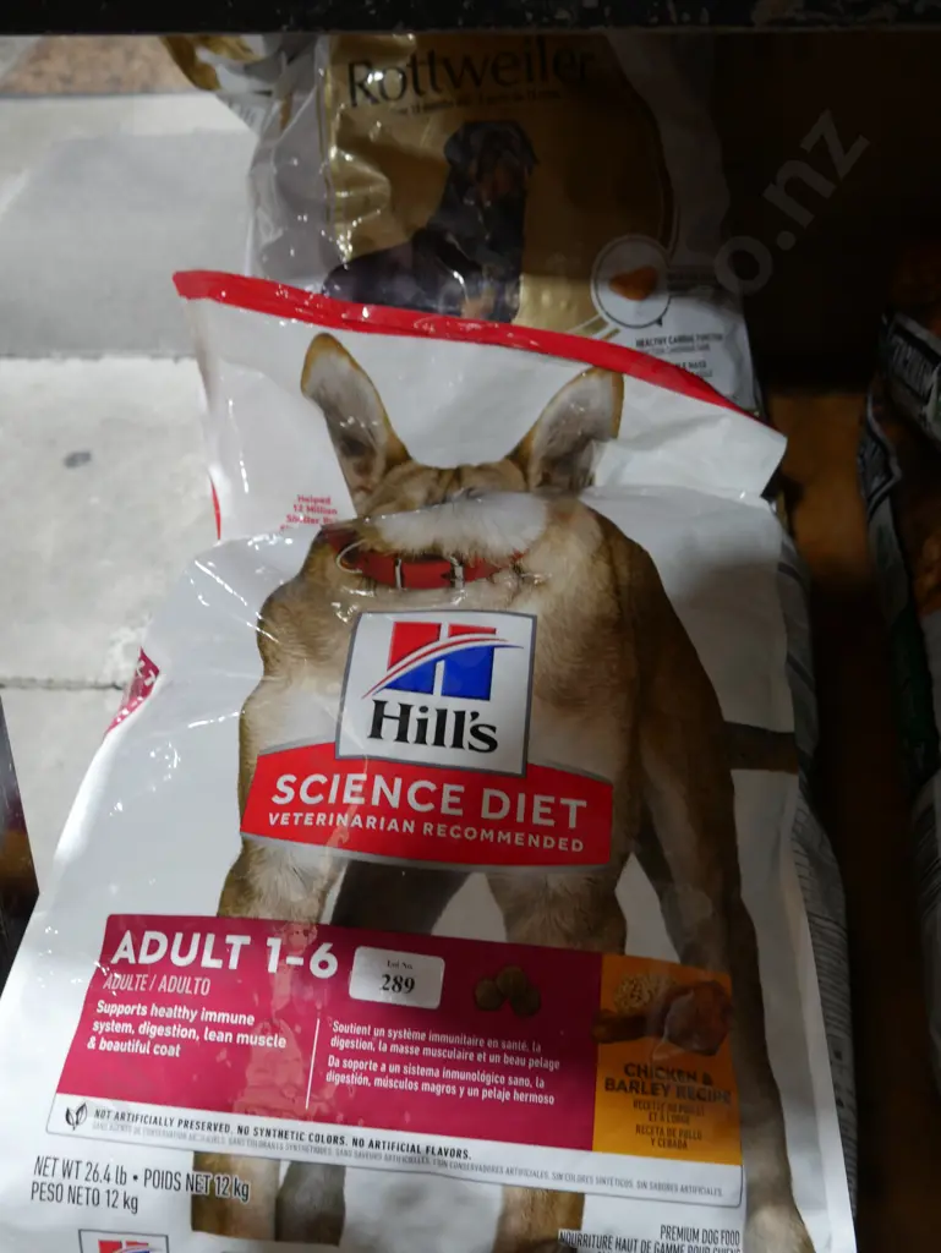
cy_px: 626
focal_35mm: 34
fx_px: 1231
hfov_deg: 41.8
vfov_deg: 53.9
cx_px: 470
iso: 500
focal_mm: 17
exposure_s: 1/60
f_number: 4
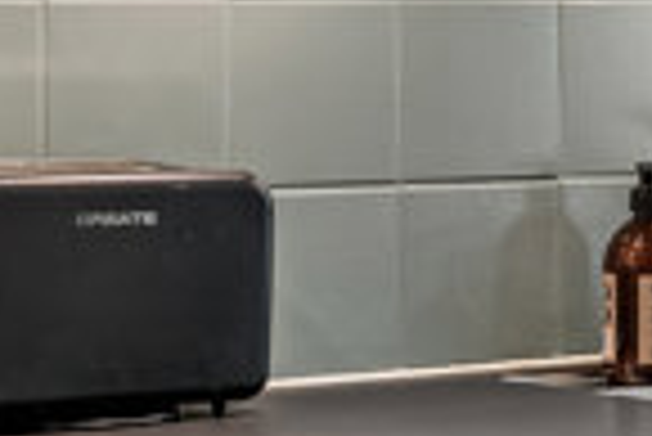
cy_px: 47
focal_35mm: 193
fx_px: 3499
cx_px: 1277
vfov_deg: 7.1
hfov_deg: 9.9
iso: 160
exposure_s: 1/3.33
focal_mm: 35
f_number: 10
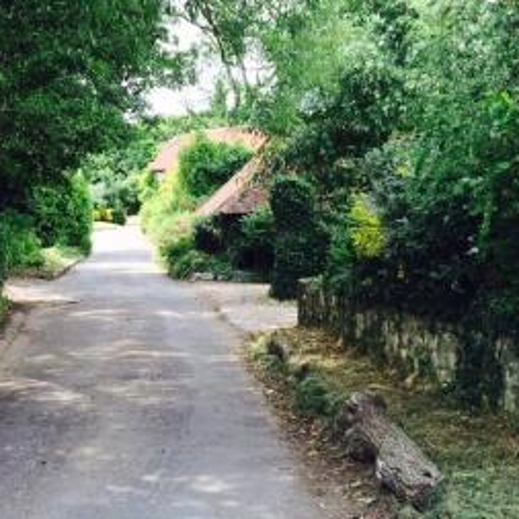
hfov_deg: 28.8
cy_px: 204
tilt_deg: -2.0
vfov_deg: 29.0
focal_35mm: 59
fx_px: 1001
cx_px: 153
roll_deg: -0.5
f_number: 2.2
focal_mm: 4.15
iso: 32
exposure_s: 1/313
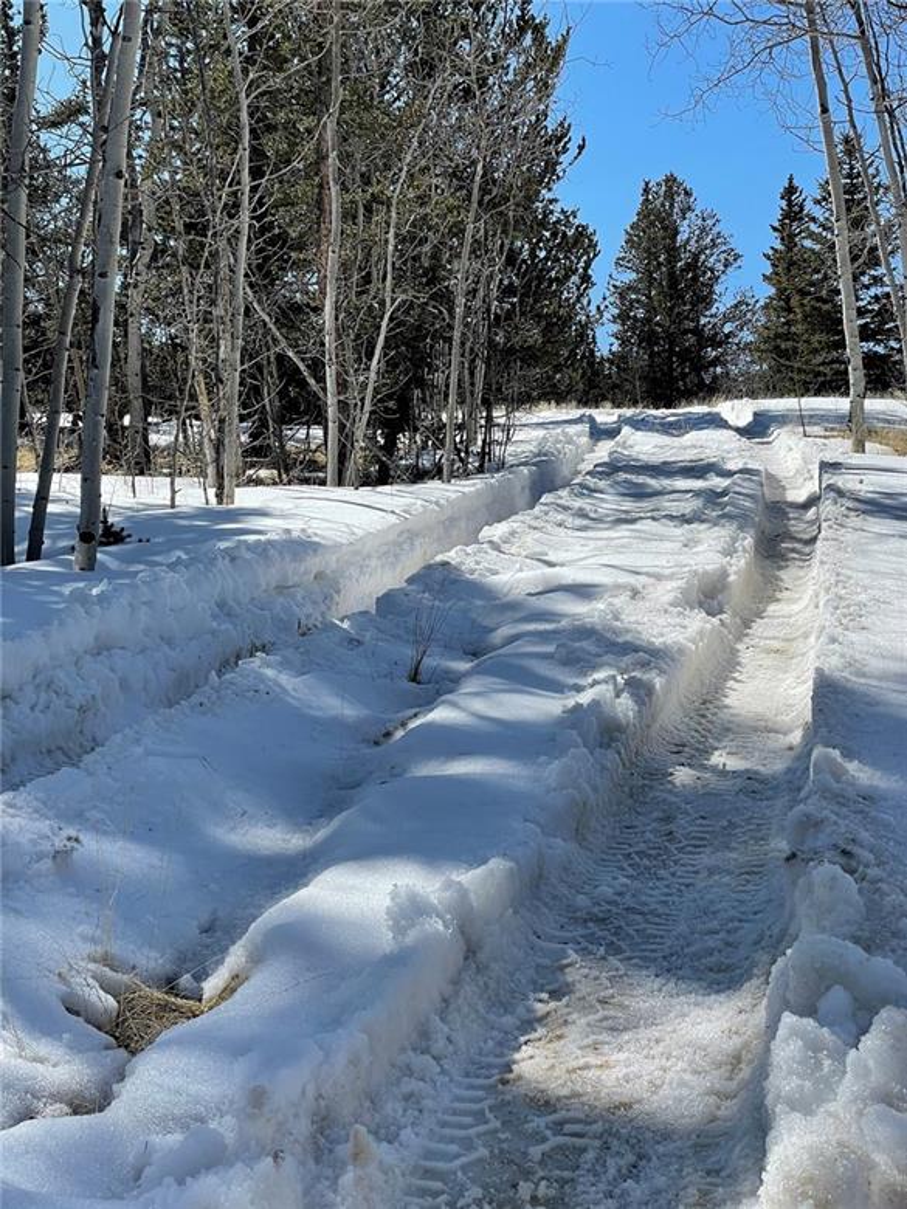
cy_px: 604
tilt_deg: -1.4
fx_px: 1817
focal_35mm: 52
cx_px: 454
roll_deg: +2.5
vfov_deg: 36.8
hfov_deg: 28.0
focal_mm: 6
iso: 25
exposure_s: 1/2179
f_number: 2
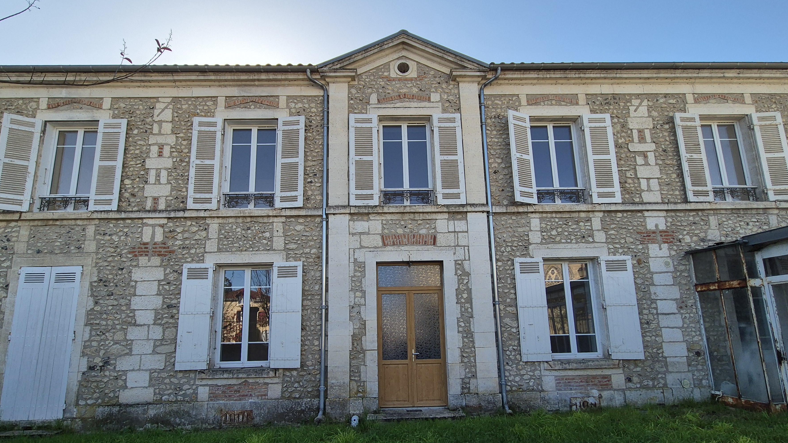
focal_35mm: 16
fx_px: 334
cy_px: 271
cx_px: 397
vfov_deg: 66.3
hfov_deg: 99.4
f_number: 2.2
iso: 50
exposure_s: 1/1156
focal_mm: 2.2
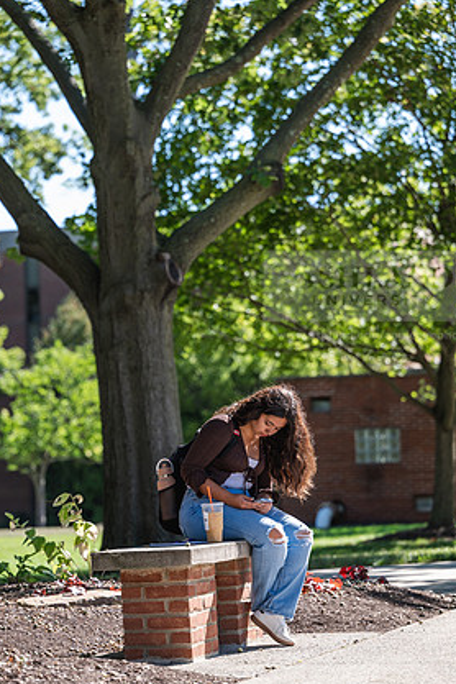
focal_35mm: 124
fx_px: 2356
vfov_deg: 16.5
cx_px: 238
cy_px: 353
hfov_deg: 11.1
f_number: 3.2
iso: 64
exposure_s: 1/200
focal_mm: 115
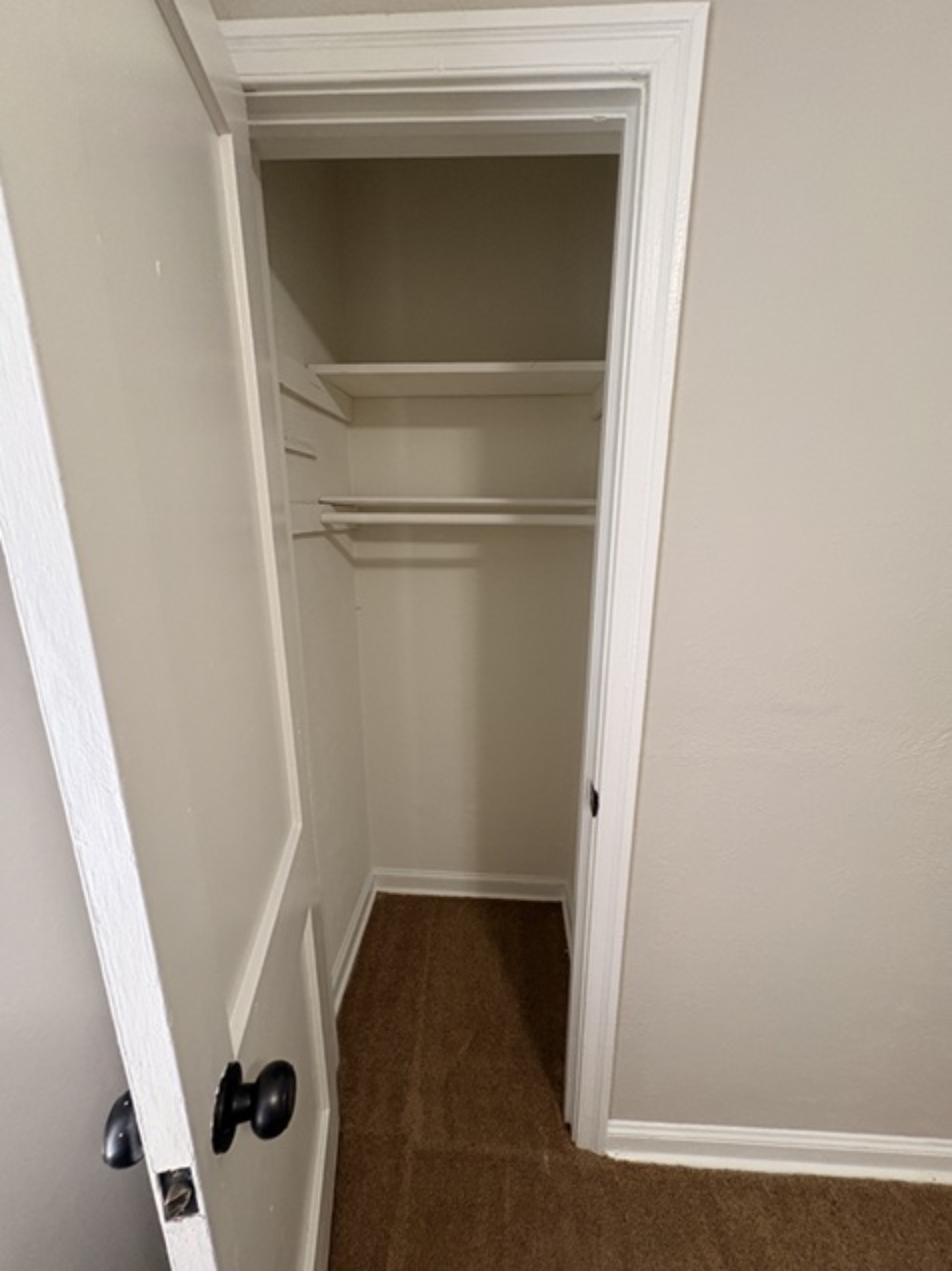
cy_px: 636
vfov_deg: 102.1
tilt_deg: -13.2
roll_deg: -0.9
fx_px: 514
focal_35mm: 14
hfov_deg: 85.7
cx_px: 476
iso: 320
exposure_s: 1/60
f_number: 2.2
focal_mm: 2.22
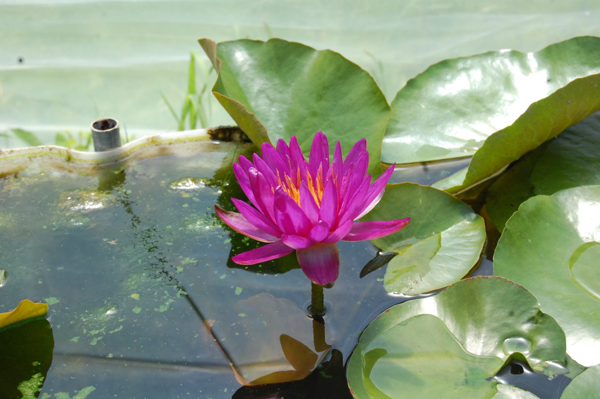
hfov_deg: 24.6
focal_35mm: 82
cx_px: 300
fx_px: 1374
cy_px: 200
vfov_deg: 16.5
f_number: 11
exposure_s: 1/500
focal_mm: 55
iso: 800
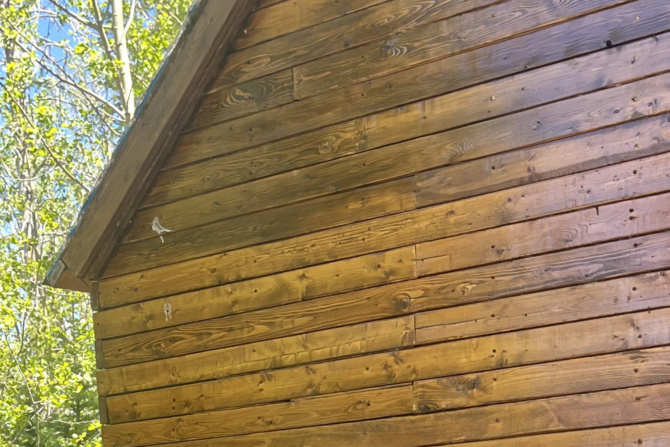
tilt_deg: -6.3
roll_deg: +0.7
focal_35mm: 74
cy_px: 709
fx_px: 1377
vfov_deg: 16.5
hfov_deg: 27.3
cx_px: 378
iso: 40
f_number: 1.6
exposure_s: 1/176
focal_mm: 5.1
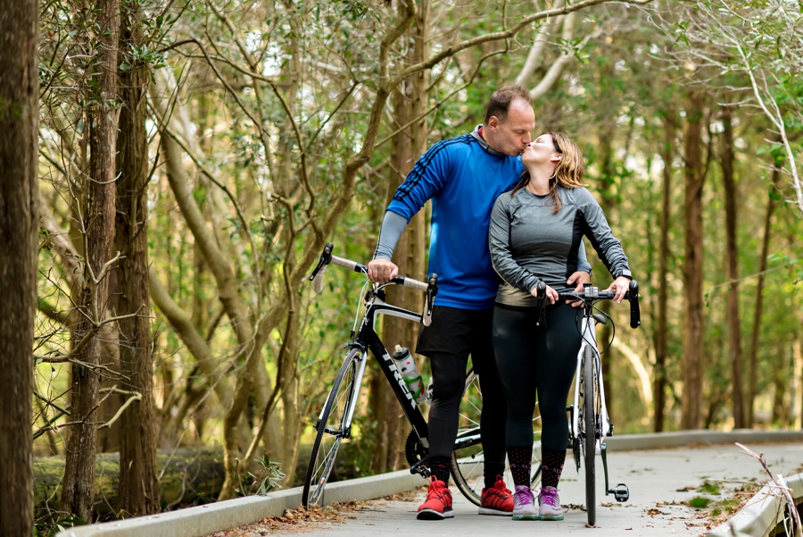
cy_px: 262
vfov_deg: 11.8
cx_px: 544
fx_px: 2585
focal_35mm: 116
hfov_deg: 17.6
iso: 800
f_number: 2
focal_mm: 85
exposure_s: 1/1000
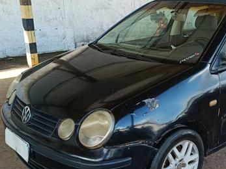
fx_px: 313
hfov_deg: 38.7
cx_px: 167
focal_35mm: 48
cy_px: 114
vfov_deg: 30.0
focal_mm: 4.81
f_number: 1.8
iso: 143
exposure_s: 1/138
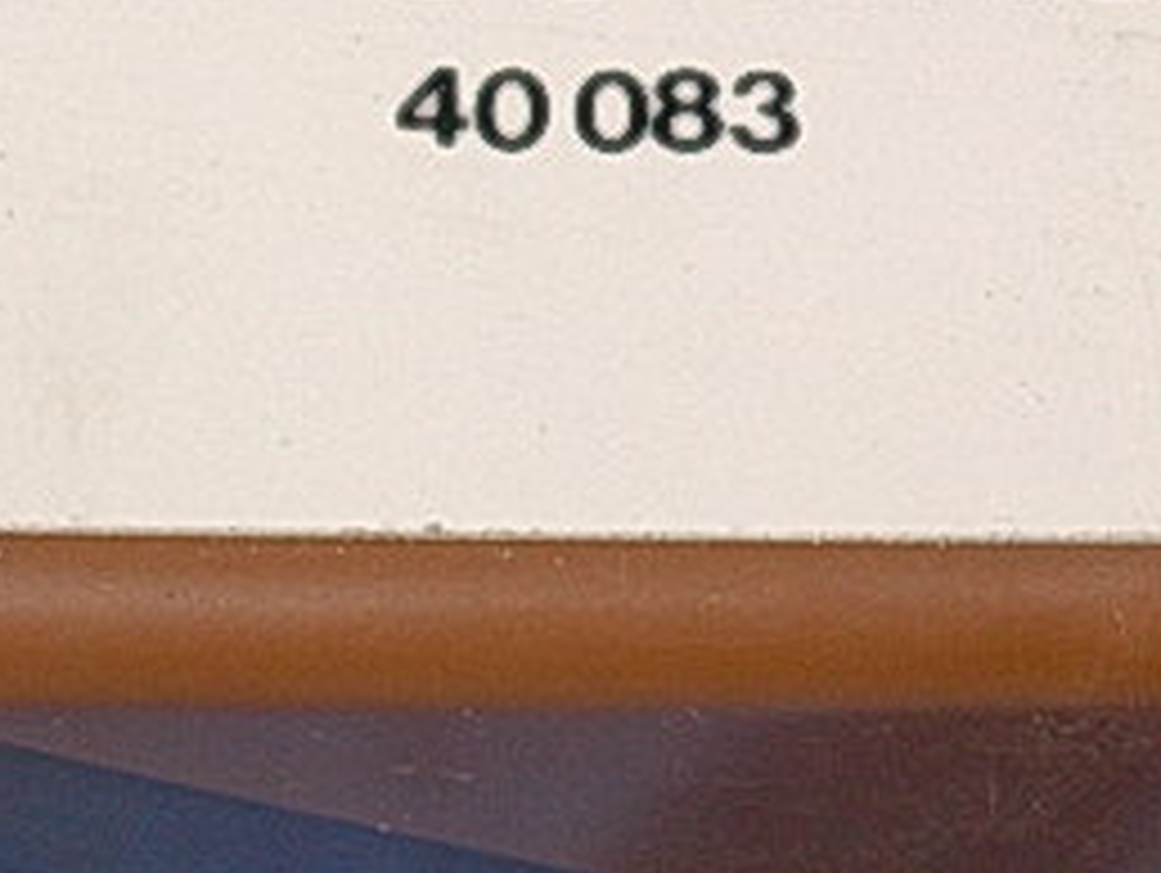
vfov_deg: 12.3
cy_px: 22
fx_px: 3995
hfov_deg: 16.5
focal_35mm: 119
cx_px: 554
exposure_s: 1/558
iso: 70
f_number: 6
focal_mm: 7.3
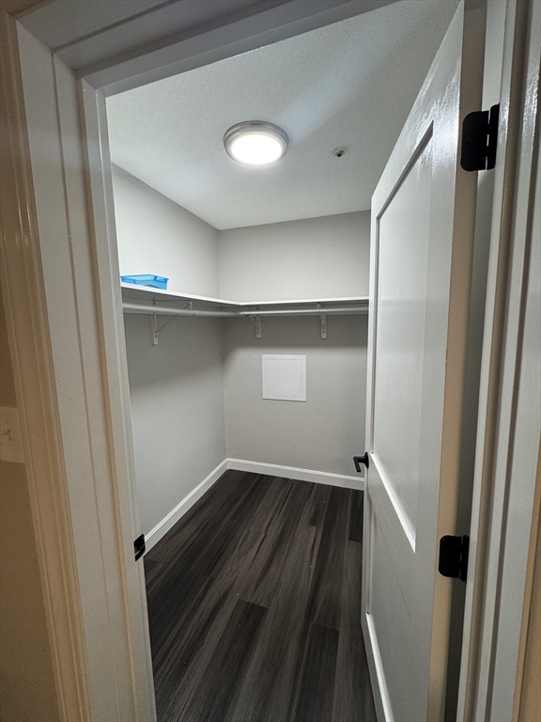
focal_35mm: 14
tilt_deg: -6.9
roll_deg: +1.5
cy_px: 361
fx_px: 292
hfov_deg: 85.7
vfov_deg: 102.1
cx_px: 270
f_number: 2.2
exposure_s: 1/60
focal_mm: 2.22
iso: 160
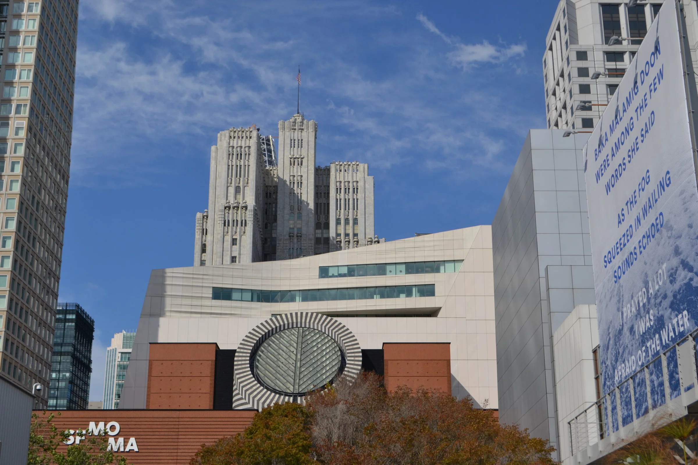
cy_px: 232
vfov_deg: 26.5
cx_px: 349
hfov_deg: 38.9
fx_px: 989
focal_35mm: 51
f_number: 10
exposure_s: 1/400
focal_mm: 34
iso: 100
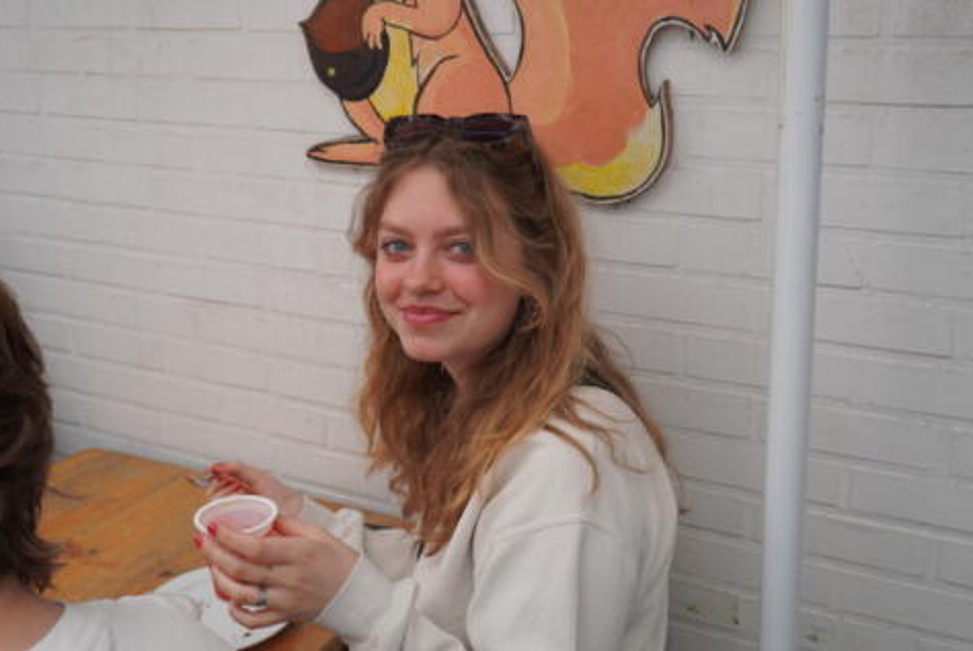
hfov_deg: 48.9
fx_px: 1069
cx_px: 470
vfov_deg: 33.8
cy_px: 310
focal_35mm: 40
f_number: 4.5
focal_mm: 25
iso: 160
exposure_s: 1/160
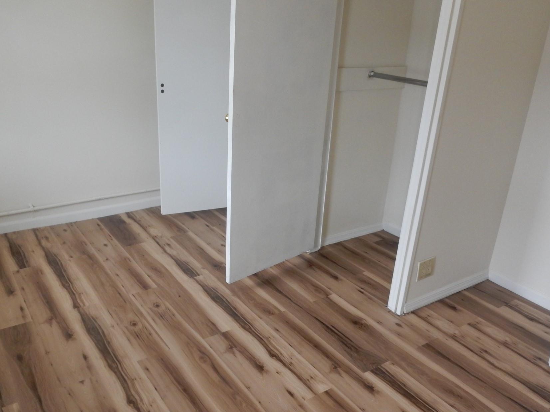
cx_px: 261
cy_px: 223
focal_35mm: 31
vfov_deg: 45.4
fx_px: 493
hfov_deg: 58.3
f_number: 4.8
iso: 320
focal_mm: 4.5
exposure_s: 1/25
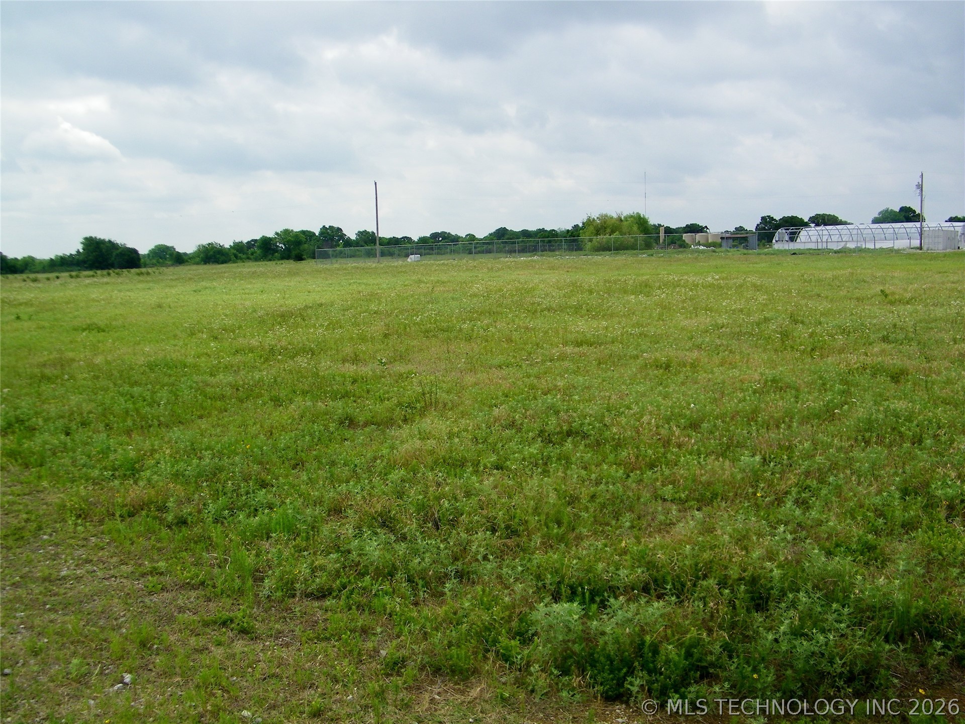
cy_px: 362
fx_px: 836
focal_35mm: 30
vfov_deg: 46.8
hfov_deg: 60.0
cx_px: 482
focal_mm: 5.4
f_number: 7.2
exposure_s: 1/200
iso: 80
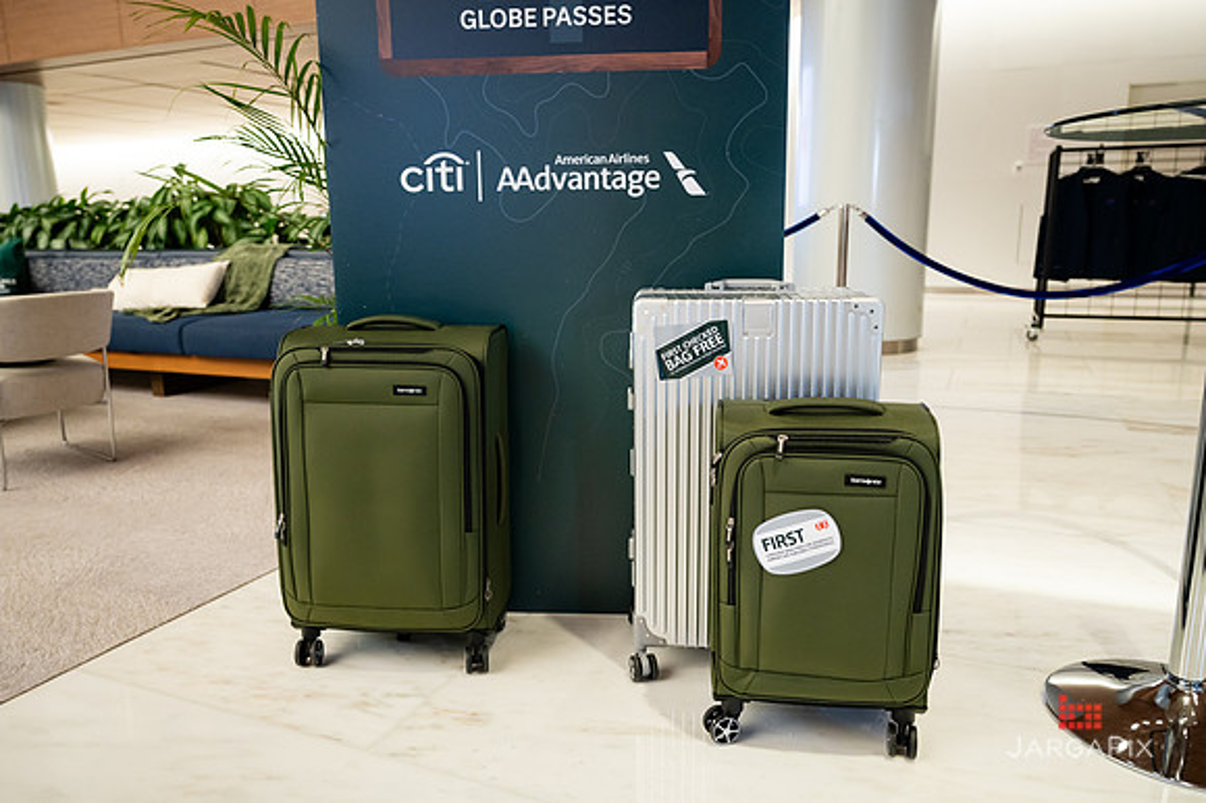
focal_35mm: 27
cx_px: 595
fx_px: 895
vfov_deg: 48.3
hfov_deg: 67.9
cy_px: 400
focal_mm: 25.5
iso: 1600
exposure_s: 1/160
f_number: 3.2
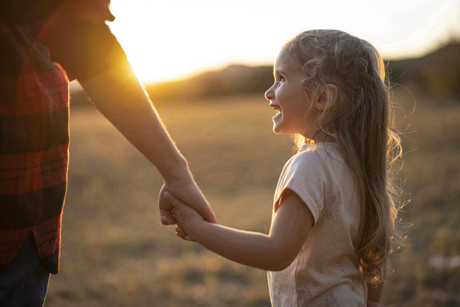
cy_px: 154
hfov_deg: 39.6
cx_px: 230
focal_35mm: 50
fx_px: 639
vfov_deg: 27.0
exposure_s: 1/640
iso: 100
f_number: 1.2
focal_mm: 50
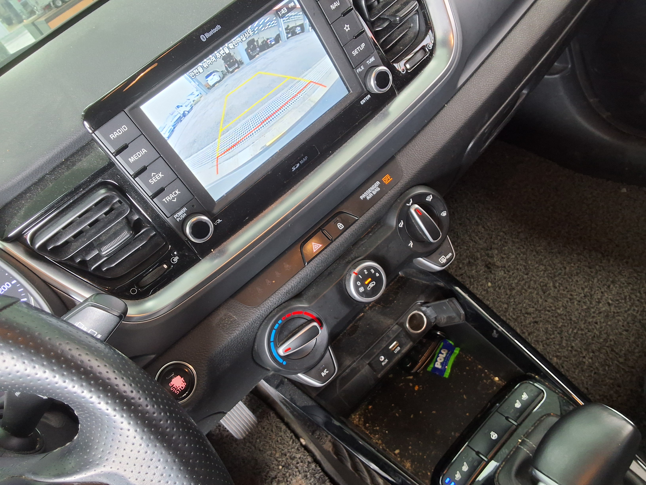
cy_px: 242
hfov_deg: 63.4
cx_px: 323
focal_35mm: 28
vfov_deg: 49.7
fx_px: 523
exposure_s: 1/40
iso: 160
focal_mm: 2.91
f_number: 1.9
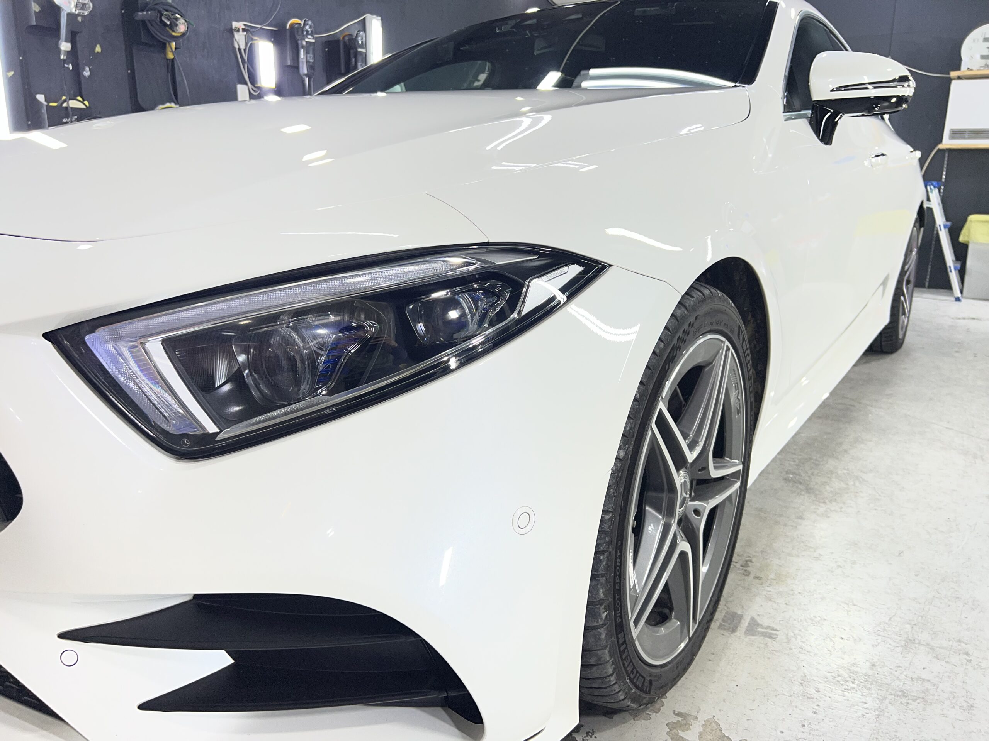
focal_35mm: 26
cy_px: 370
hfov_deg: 67.3
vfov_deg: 53.1
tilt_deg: -14.3
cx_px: 494
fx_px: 743
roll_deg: +1.4
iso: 32
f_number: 1.5
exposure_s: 1/123
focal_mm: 5.7
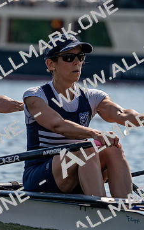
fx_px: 3437
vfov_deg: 3.8
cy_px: 118
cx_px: 5
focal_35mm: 548
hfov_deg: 2.4
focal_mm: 335
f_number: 6.3
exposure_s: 1/1600
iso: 160
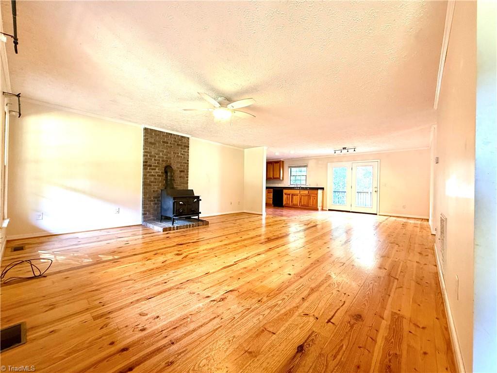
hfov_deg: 102.1
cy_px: 186
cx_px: 248
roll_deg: -1.4
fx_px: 201
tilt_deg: +0.2
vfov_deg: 85.7
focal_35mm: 14
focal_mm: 2.22
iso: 320
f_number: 2.2
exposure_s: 1/60
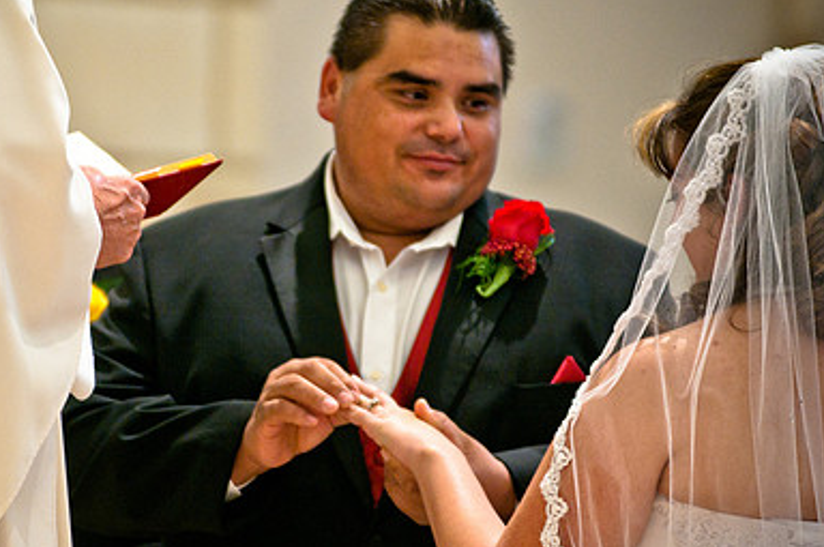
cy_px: 304
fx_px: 10355
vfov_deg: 3.0
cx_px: 285
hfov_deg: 4.6
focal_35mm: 453
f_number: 2.8
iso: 400
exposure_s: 1/100
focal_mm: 200
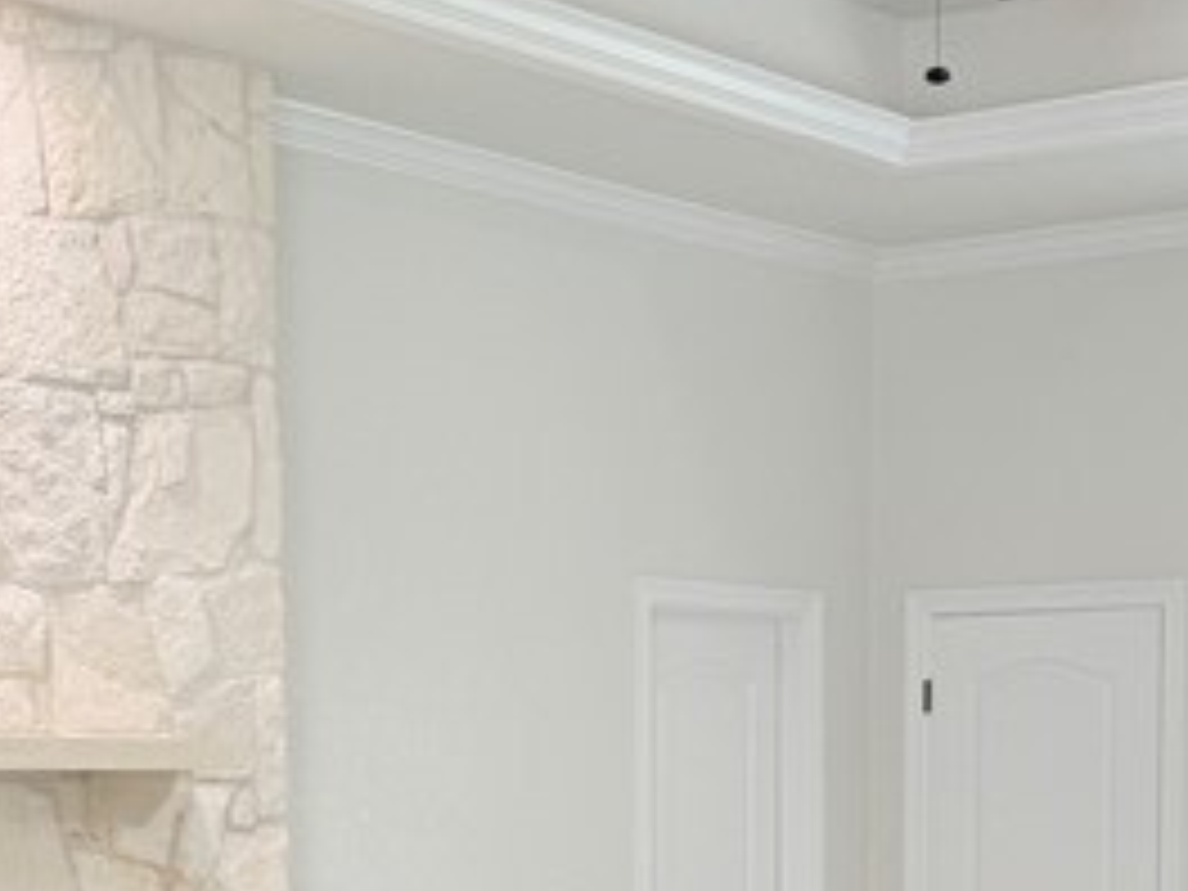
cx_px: 621
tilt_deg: -4.4
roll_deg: -0.5
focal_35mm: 93
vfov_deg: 15.4
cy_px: 1008
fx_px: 3192
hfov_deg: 21.1
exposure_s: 1/151
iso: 100
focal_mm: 6.76
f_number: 1.78
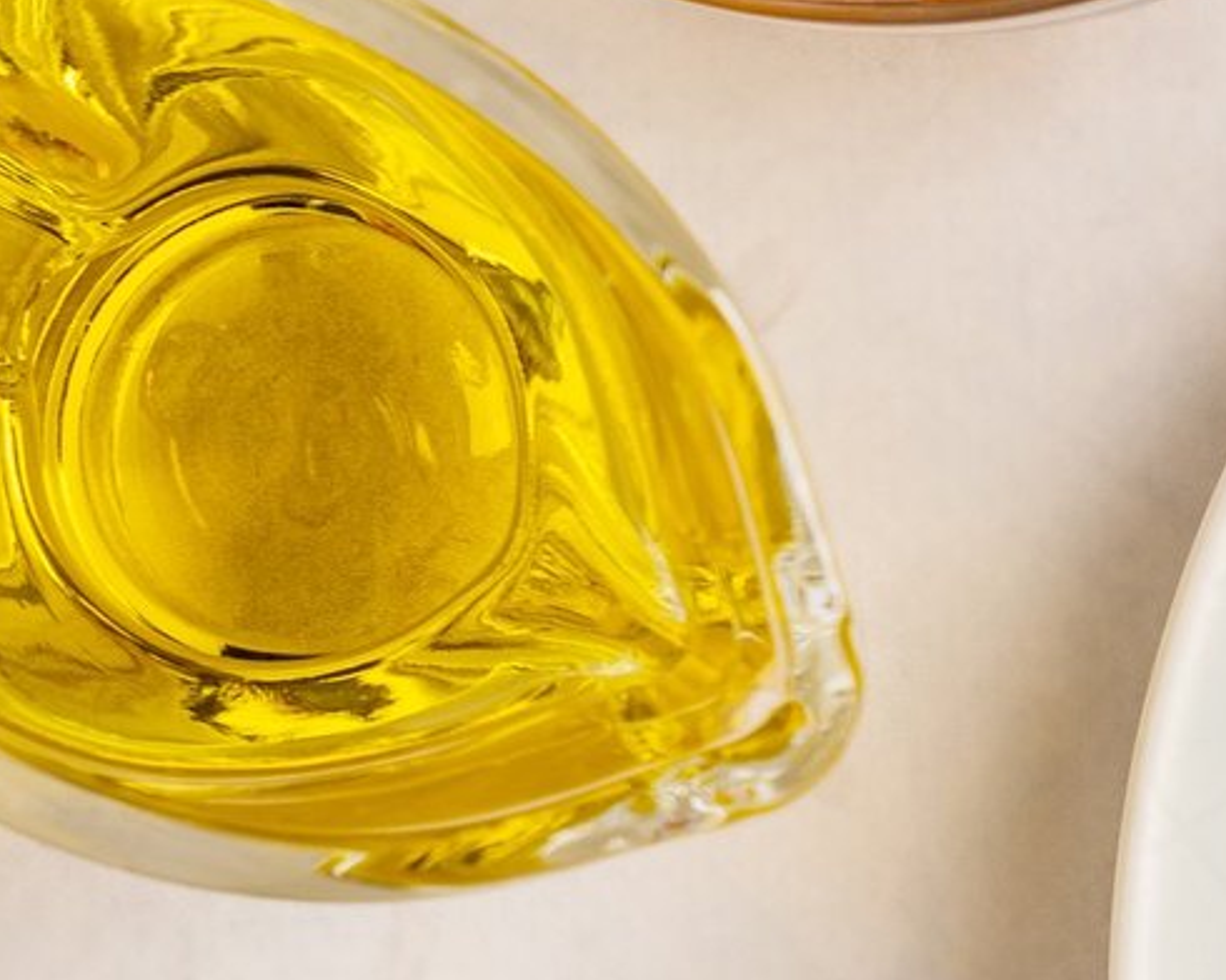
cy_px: 901
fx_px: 6930
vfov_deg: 8.1
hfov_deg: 9.6
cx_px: 2292
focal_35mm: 191
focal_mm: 52
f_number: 9
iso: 100
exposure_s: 1/125
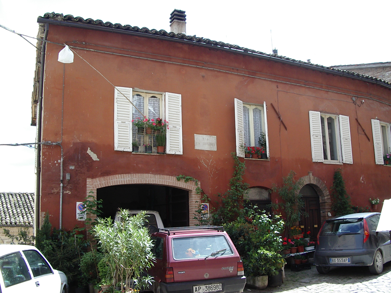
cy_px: 146
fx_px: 429
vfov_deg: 37.7
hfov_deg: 49.0
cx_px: 196
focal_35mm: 38
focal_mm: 5.8
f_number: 4.8
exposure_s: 1/125
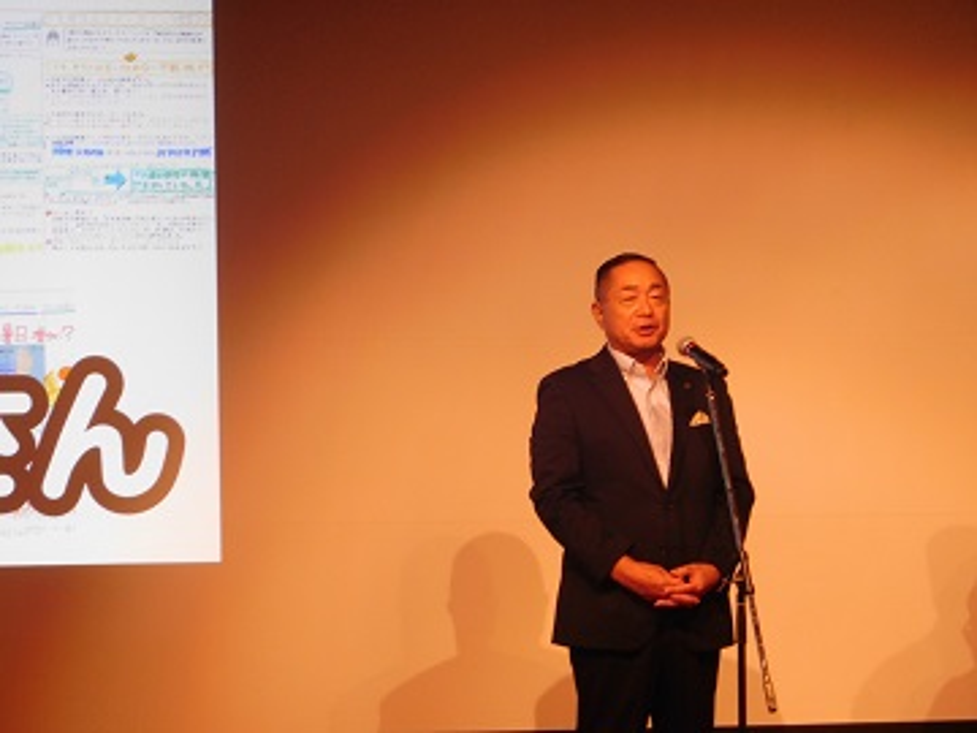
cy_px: 366
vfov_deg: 6.6
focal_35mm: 225
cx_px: 488
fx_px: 6350
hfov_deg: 8.8
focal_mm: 40.1
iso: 320
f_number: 5.5
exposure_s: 1/30
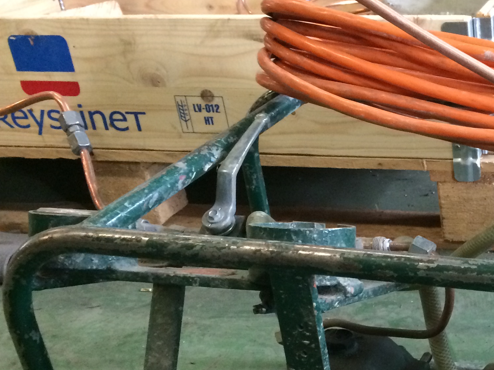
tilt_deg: -31.9
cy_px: 331
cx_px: 512
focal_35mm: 63
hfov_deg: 28.5
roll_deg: +4.2
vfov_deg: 22.7
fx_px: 899
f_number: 2.2
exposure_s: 1/24
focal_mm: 4.15
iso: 320
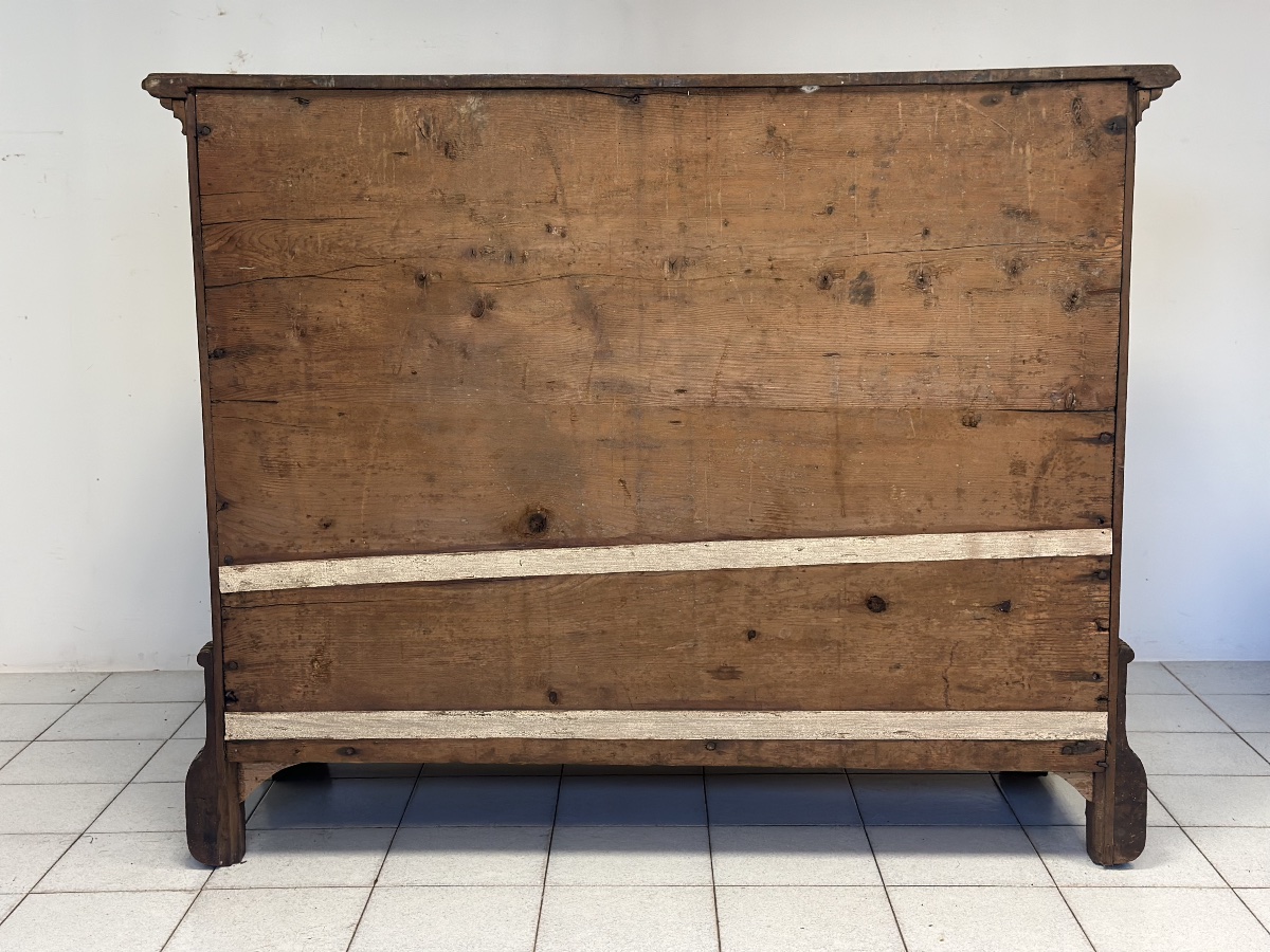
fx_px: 1761
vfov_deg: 30.3
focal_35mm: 48
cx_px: 635
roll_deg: -0.1
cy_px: 476
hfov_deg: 39.7
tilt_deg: -9.9
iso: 200
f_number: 1.78
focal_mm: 6.86
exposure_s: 1/100
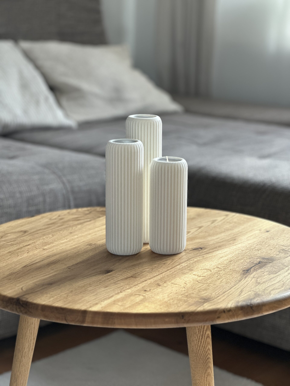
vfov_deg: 25.3
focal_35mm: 77
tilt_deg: -11.8
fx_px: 860
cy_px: 193
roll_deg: -2.0
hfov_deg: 19.1
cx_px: 145
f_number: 2.8
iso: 100
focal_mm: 9
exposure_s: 1/121
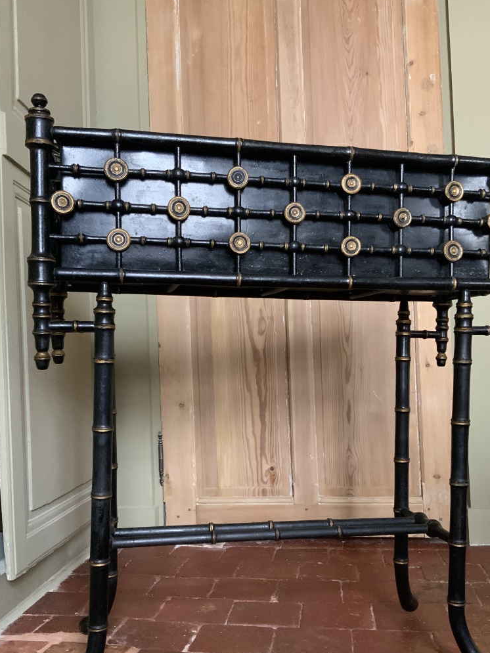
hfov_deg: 40.7
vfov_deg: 52.4
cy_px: 379
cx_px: 265
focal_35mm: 35
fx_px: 660
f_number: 1.8
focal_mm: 3
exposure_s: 1/33
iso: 250
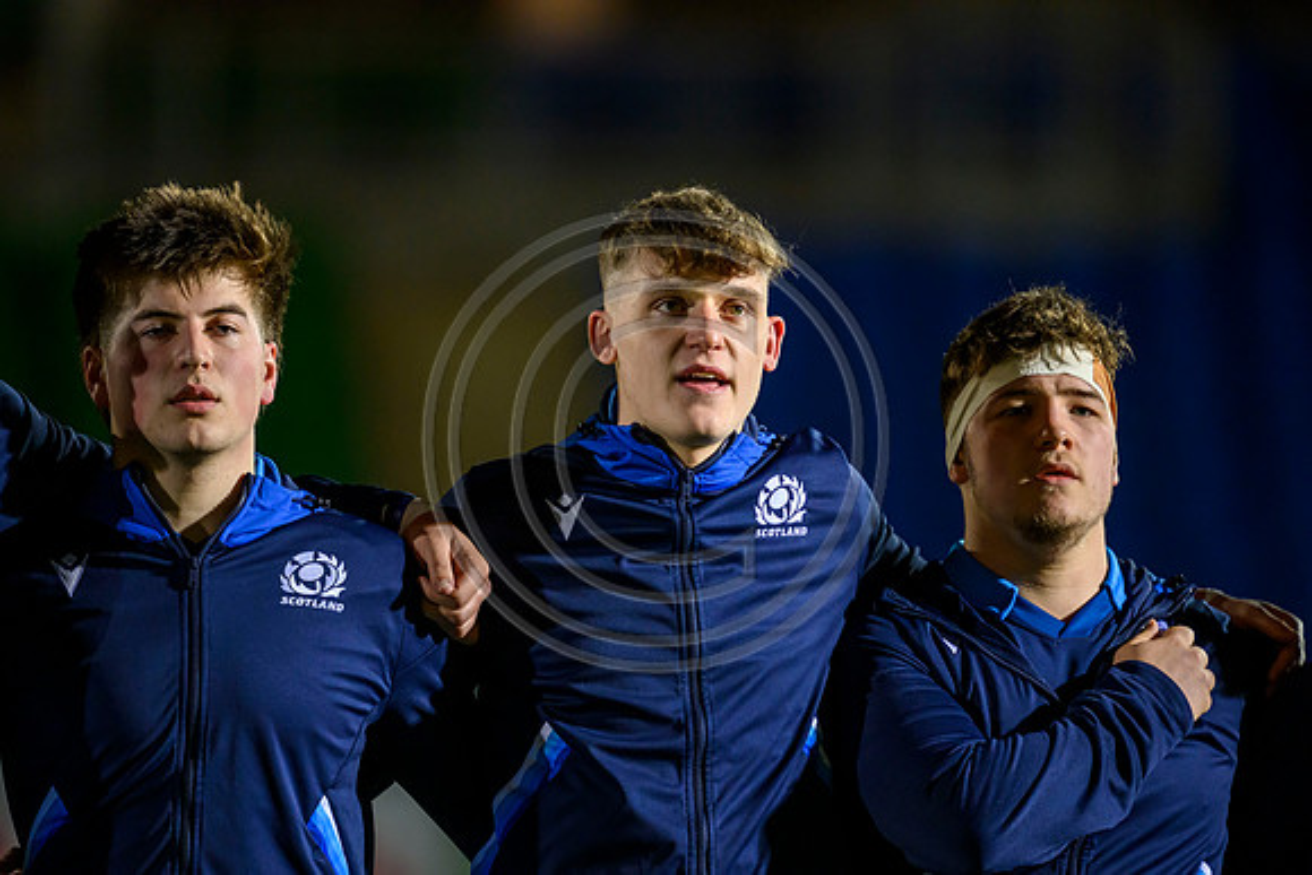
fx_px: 20413
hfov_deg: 3.7
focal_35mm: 560
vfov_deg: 2.5
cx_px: 656
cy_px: 438
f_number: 4
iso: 4000
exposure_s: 1/400
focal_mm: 560
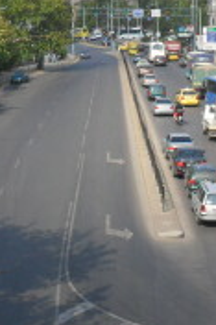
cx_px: 207
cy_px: 135
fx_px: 938
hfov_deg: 13.0
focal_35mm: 104
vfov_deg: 19.6
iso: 100
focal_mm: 7.8
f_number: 4.5
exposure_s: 1/750
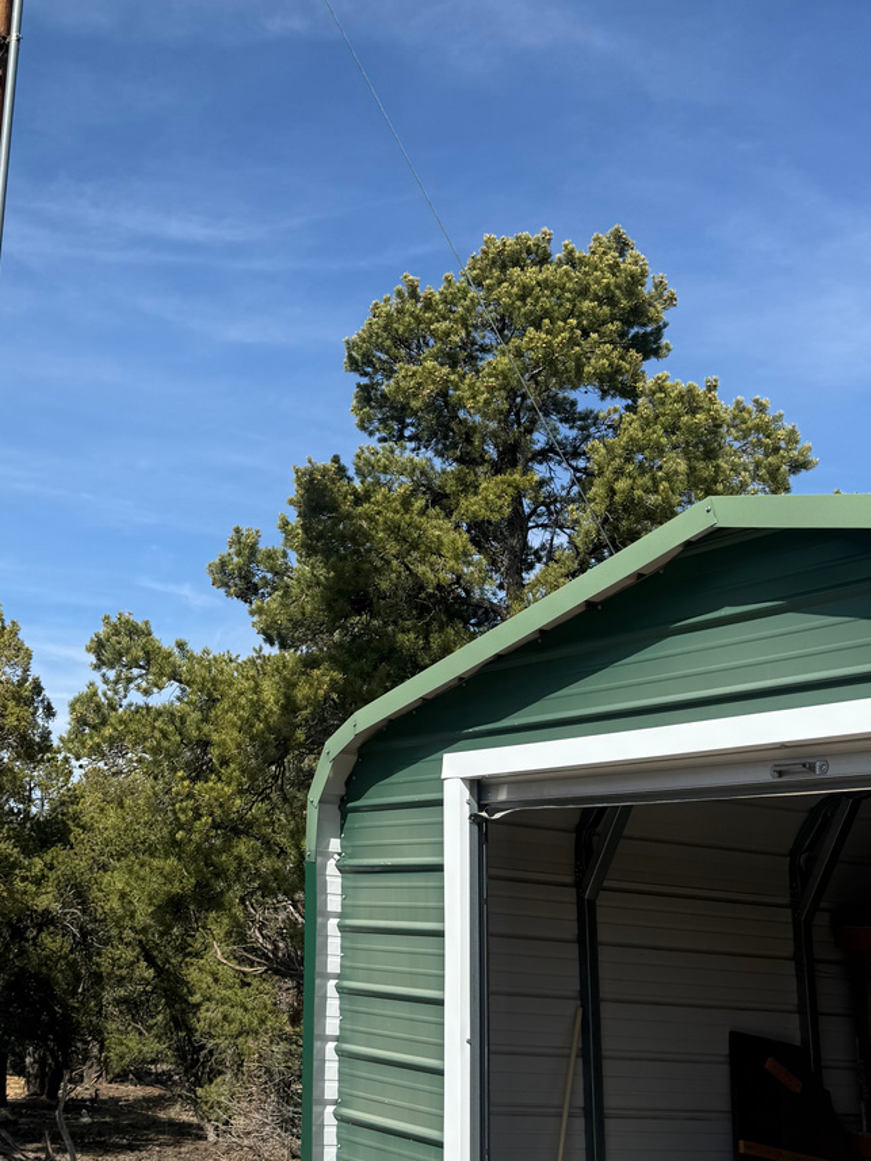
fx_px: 1442
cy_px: 511
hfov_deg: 32.1
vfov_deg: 43.8
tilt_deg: +16.4
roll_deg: -3.7
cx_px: 98
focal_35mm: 43
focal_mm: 6.76
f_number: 1.78
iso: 80
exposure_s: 1/3759
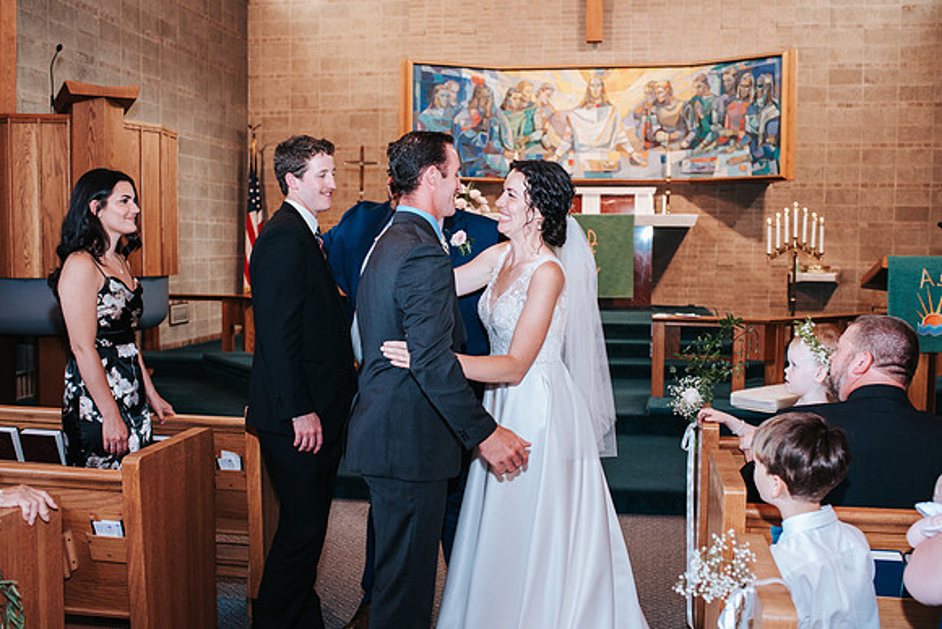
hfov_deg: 51.5
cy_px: 314
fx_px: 976
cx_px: 471
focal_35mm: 37
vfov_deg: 35.7
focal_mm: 35
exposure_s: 1/125
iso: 1000
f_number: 3.2
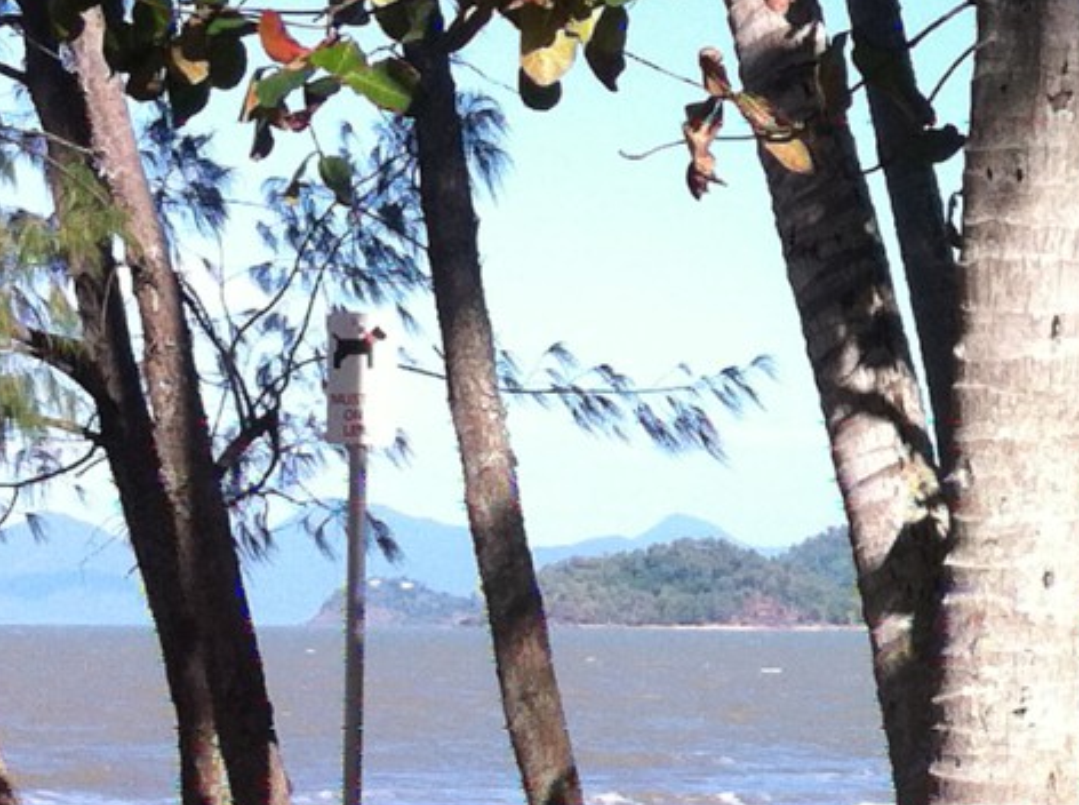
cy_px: 316
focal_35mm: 152
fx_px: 4728
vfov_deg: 9.7
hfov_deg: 12.6
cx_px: 1401
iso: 80
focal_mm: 3.85
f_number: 2.8
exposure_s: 1/815
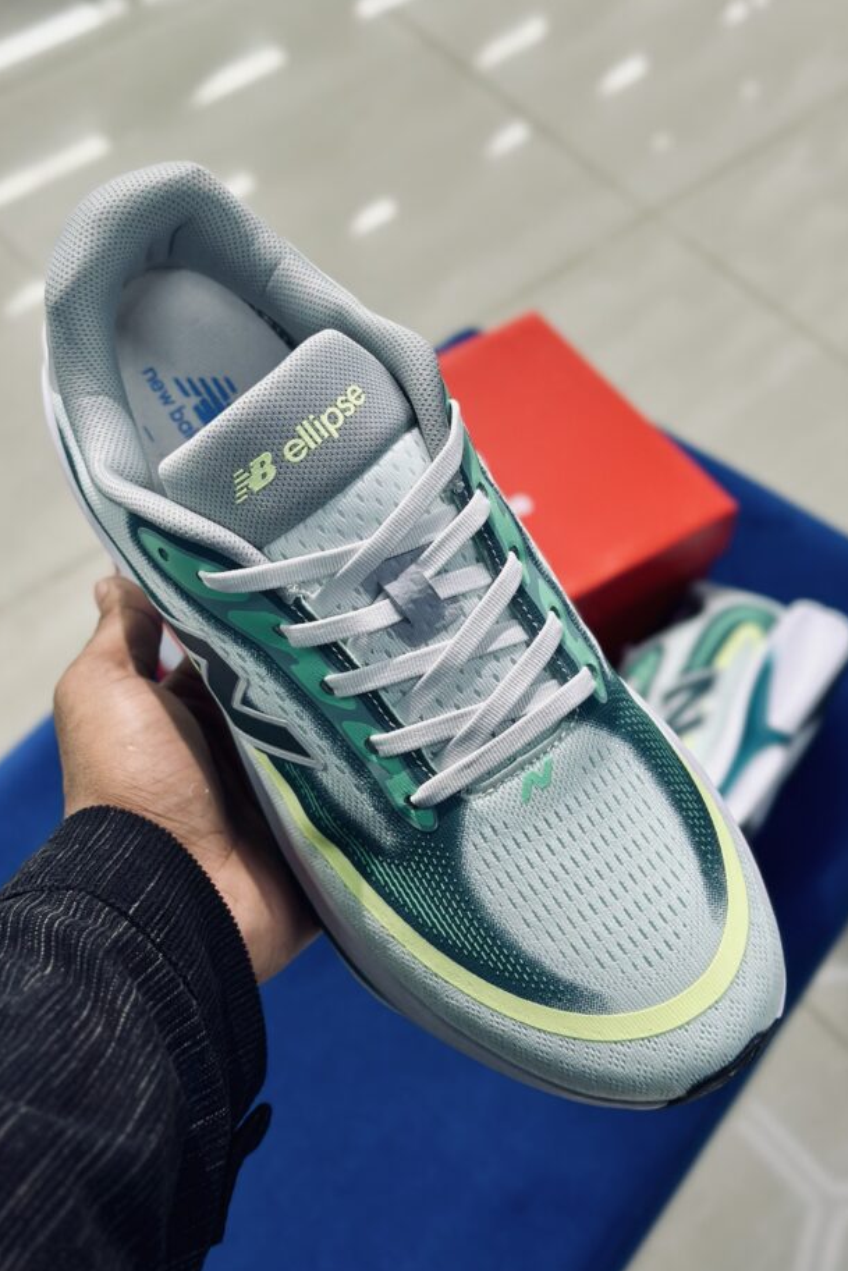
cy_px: 641
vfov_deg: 38.9
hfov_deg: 26.5
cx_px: 408
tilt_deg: -54.0
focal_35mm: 51
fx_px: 1801
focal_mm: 6.86
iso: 64
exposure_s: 1/131
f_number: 1.78
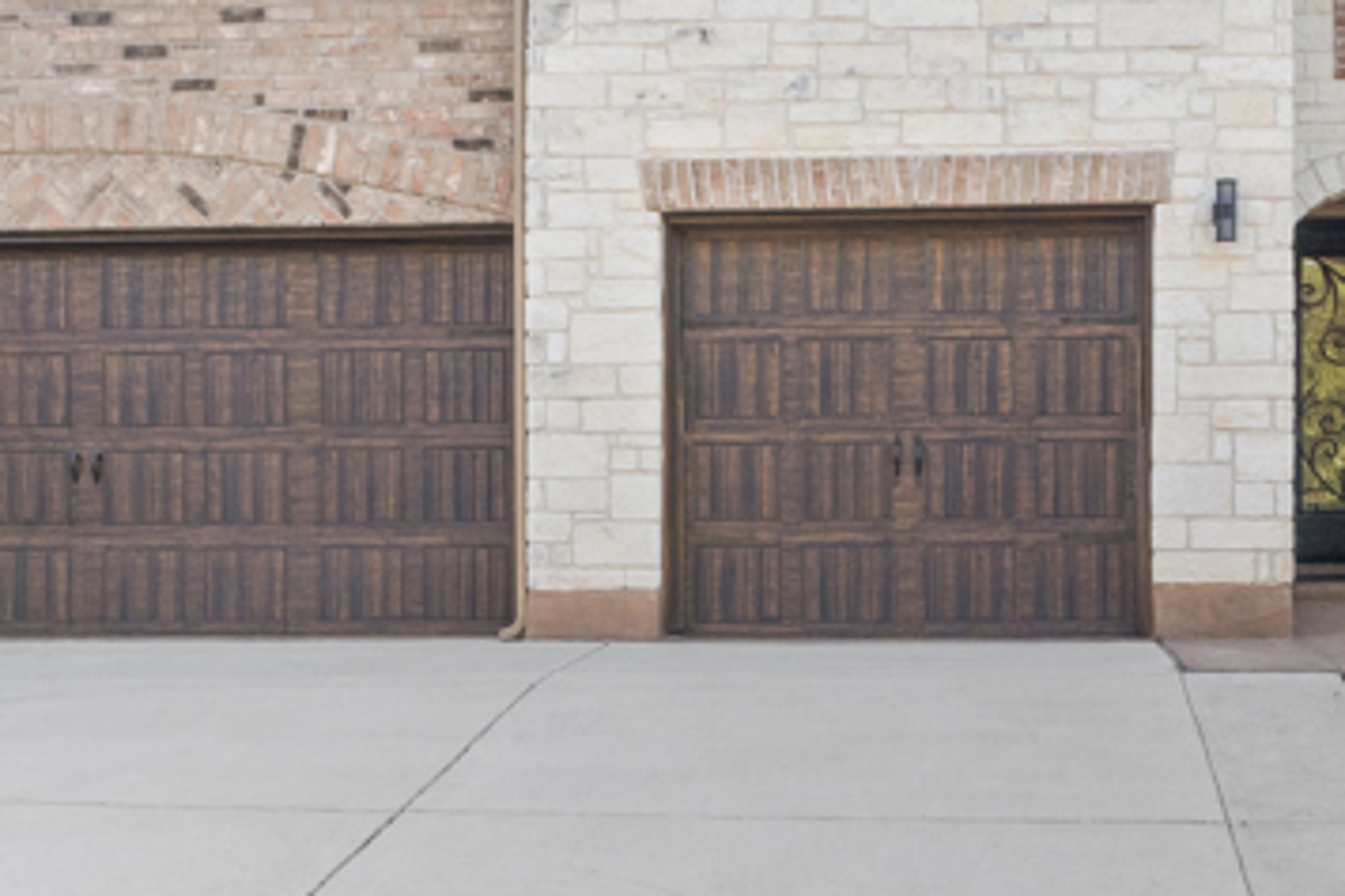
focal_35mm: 46
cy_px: 210
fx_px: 1733
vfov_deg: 28.5
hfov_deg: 41.2
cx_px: 1009
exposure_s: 1/125
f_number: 8
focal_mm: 11
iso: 400
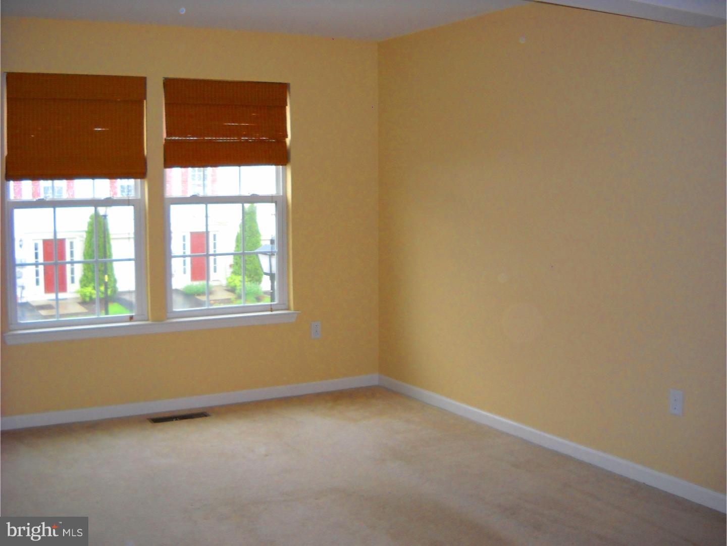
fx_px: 861
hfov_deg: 45.8
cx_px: 364
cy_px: 273
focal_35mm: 41
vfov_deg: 35.1
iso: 200
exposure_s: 1/30
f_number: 3.1
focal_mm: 6.72
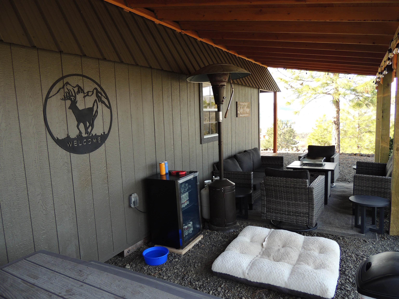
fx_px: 277
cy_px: 150
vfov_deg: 56.8
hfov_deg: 71.6
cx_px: 200
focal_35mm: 24
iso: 100
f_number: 3
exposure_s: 1/125
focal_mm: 4.3
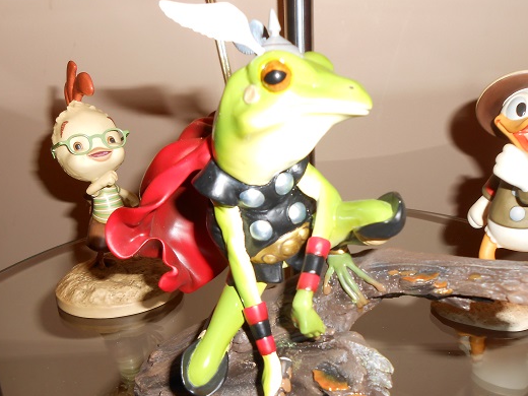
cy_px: 241
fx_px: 534
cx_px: 299
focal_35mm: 35
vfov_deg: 40.5
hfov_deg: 52.5
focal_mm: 4.6
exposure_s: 1/25
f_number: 3.5
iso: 80
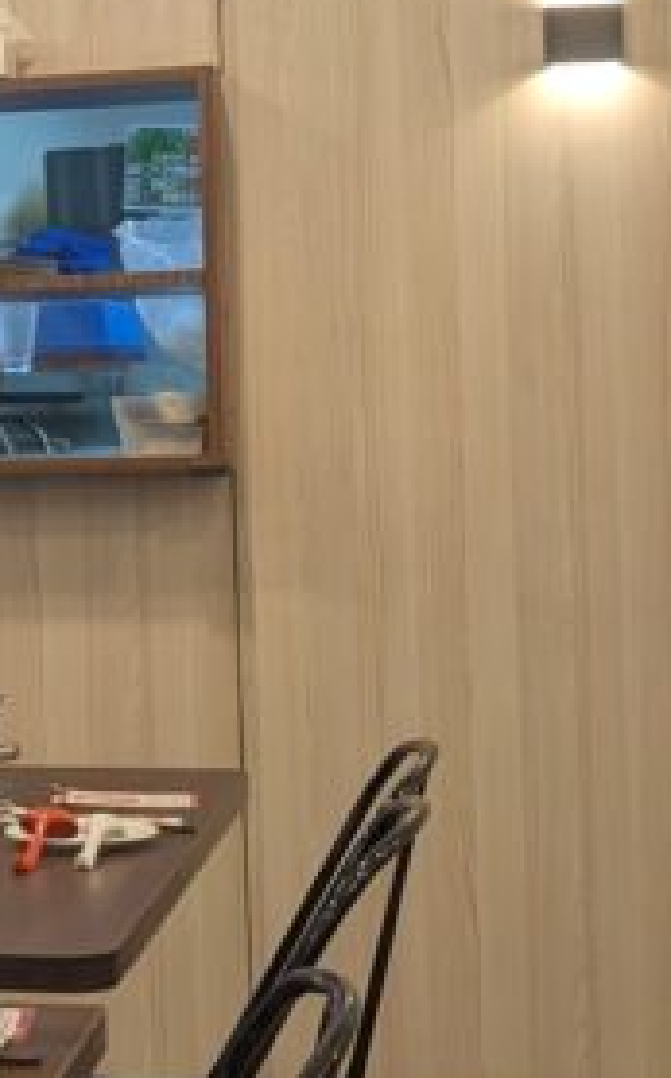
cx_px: -388
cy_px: 444
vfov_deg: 22.1
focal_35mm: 94
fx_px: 2759
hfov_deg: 13.0
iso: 297
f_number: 1.68
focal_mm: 6.9
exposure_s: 1/269
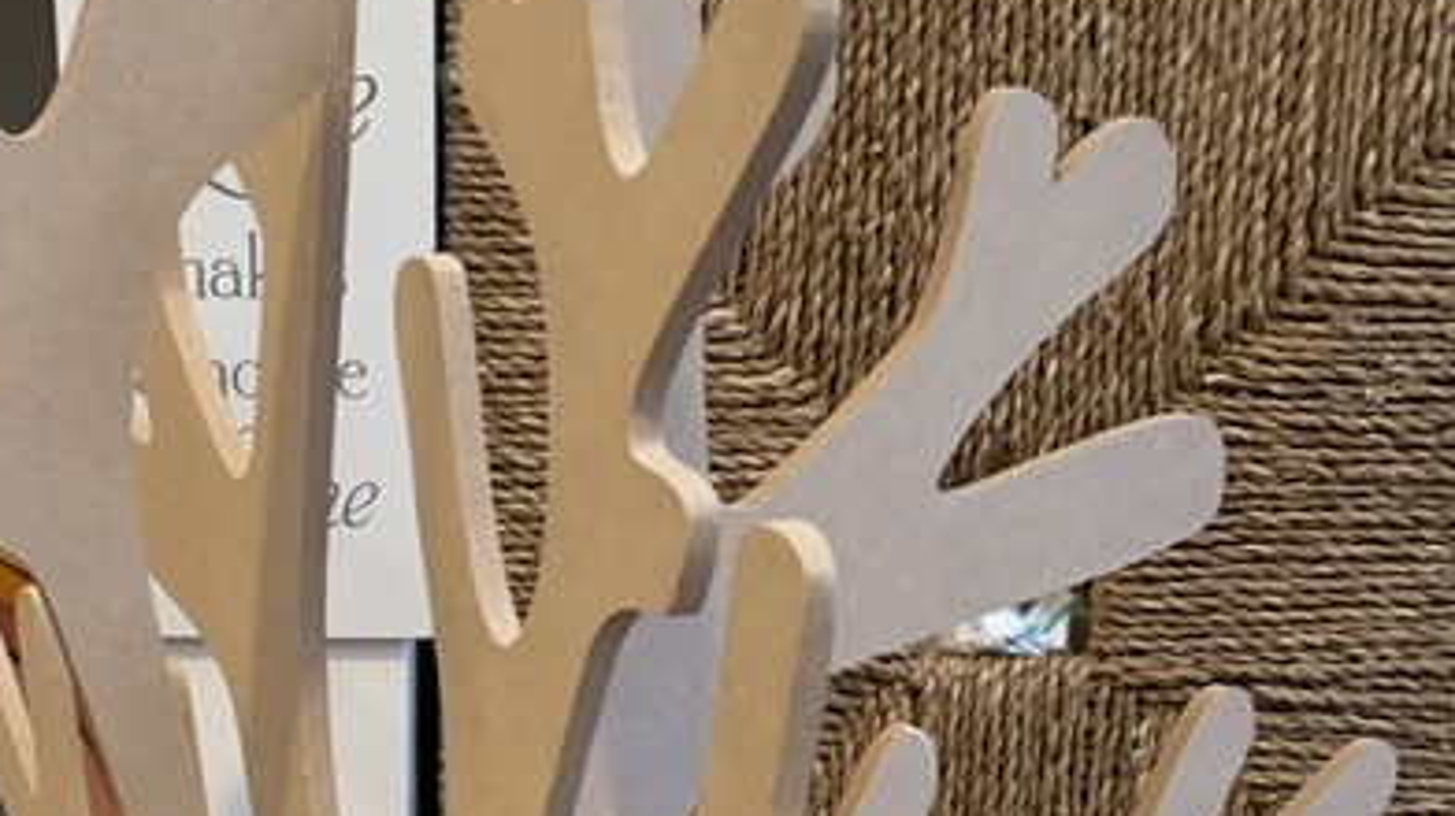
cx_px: 297
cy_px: 1161
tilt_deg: -22.0
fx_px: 2853
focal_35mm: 74
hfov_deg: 28.0
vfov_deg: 15.3
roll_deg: +1.8
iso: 400
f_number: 1.8
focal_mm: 4.25
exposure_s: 1/33
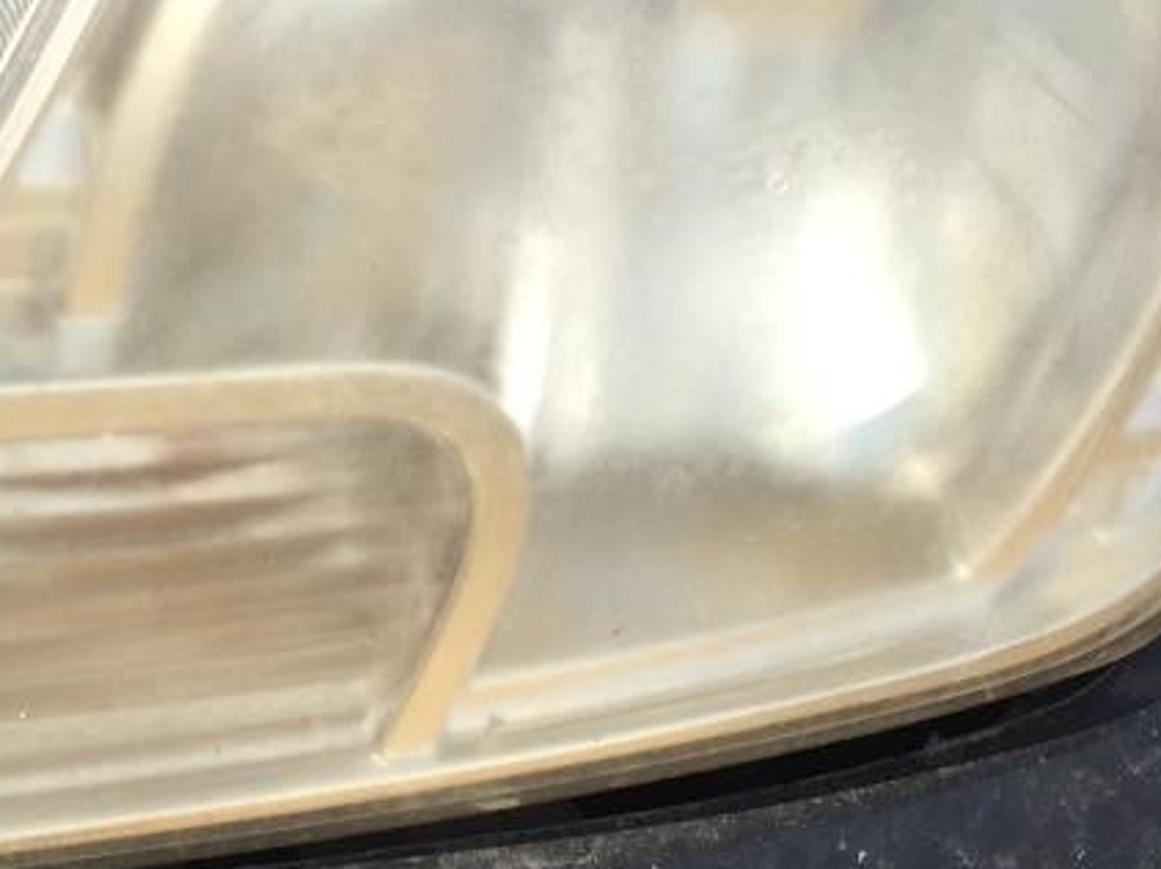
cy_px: 454
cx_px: 58
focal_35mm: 88
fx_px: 2950
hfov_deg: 21.6
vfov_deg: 16.8
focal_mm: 4.15
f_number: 2.2
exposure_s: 1/1325
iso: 32
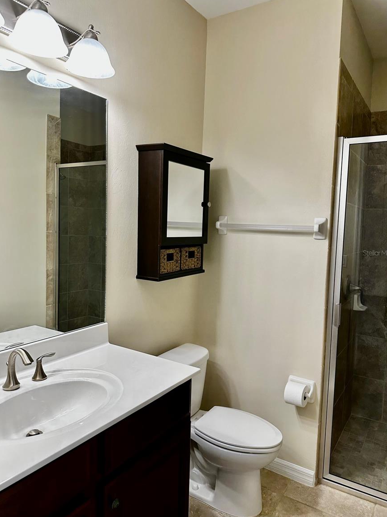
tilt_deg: -4.2
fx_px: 373
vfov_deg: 69.4
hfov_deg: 54.9
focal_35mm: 25
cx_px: 193
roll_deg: -1.8
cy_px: 253
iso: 125
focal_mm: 6.86
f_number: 1.78
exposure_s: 1/120
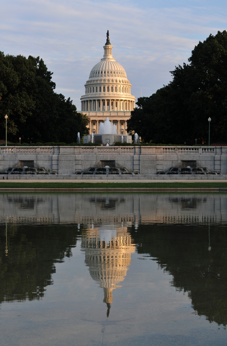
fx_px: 717
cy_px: 173
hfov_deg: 18.0
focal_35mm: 75
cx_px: 114
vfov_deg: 27.1
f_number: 6.3
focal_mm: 50
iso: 200
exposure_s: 1/160
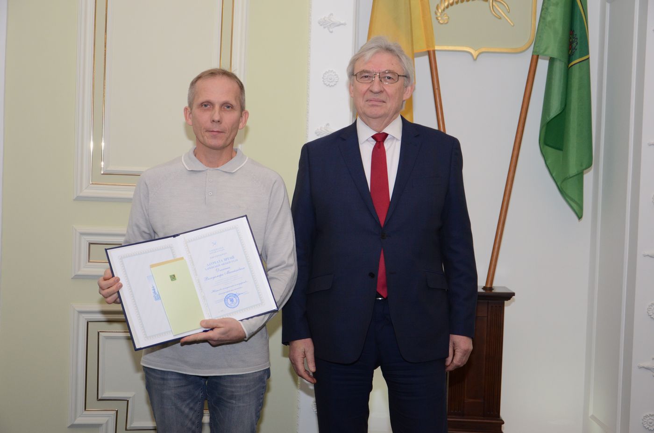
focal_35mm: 52
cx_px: 327
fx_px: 952
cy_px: 216
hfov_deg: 37.9
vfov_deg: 25.6
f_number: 4.5
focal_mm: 35
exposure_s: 1/200
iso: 1000
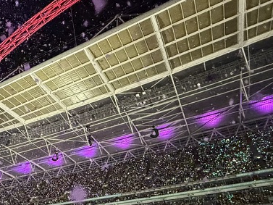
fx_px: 300
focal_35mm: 38
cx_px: -33
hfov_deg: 39.3
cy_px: 170
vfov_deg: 36.2
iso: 1250
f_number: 2.2
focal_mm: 2.22
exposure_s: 1/60
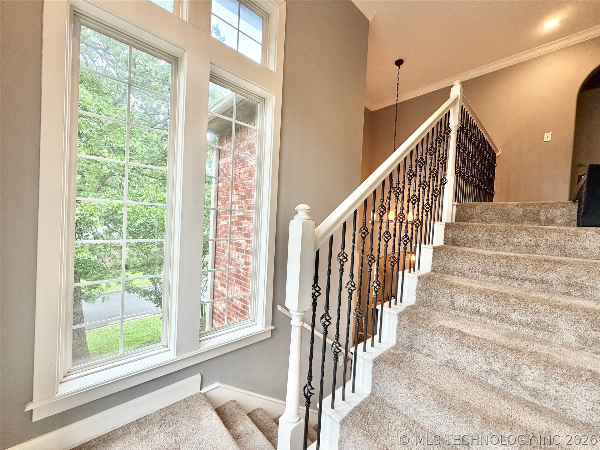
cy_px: 225
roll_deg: -2.6
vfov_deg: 85.7
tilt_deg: -0.3
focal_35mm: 14
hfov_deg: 102.1
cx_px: 300
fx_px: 243
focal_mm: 2.22
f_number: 2.2
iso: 250
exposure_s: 1/121
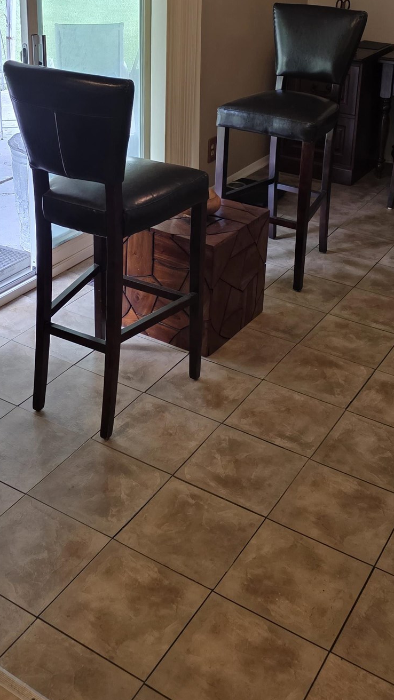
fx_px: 817
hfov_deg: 27.0
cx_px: 139
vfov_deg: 44.7
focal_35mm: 44
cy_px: 168
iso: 320
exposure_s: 1/120
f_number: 1.7
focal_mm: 6.3
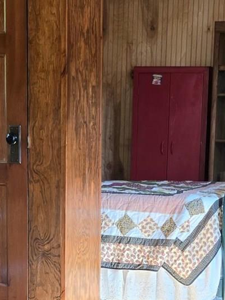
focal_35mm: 99
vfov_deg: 19.5
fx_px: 858
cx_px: 103
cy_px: 269
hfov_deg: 14.9
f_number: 1.4
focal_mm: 6.5
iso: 100
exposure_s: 1/182
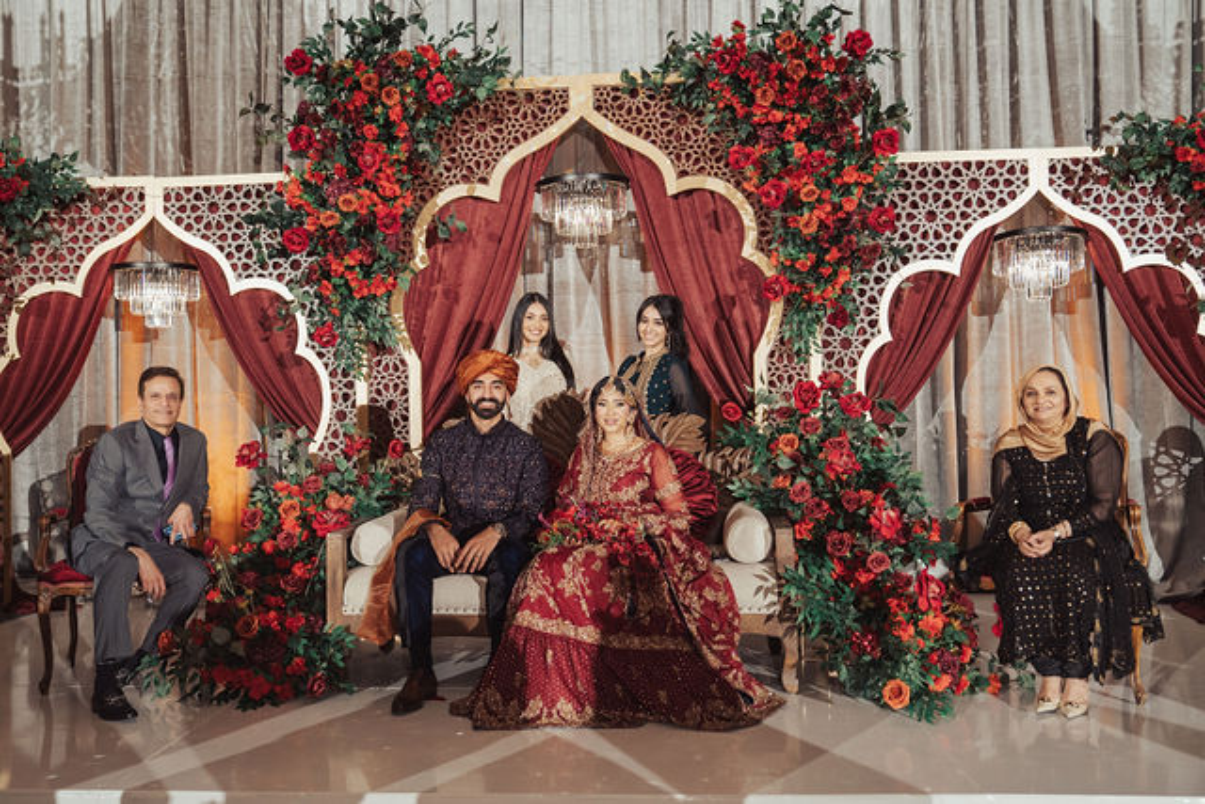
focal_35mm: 33
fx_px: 1117
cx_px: 583
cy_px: 409
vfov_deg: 39.6
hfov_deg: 56.7
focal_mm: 32
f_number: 3.2
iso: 1250
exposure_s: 1/160
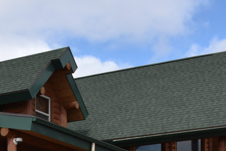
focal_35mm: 102
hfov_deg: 19.9
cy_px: 313
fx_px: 641
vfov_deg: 11.8
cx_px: 68
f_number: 9
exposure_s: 1/320
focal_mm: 24
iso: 200
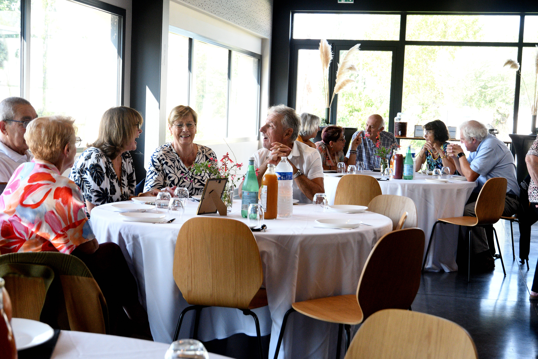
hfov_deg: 35.1
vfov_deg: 23.8
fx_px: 852
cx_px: 269
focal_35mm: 57
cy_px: 180
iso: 2000
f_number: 5.6
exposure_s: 1/250
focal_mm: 38
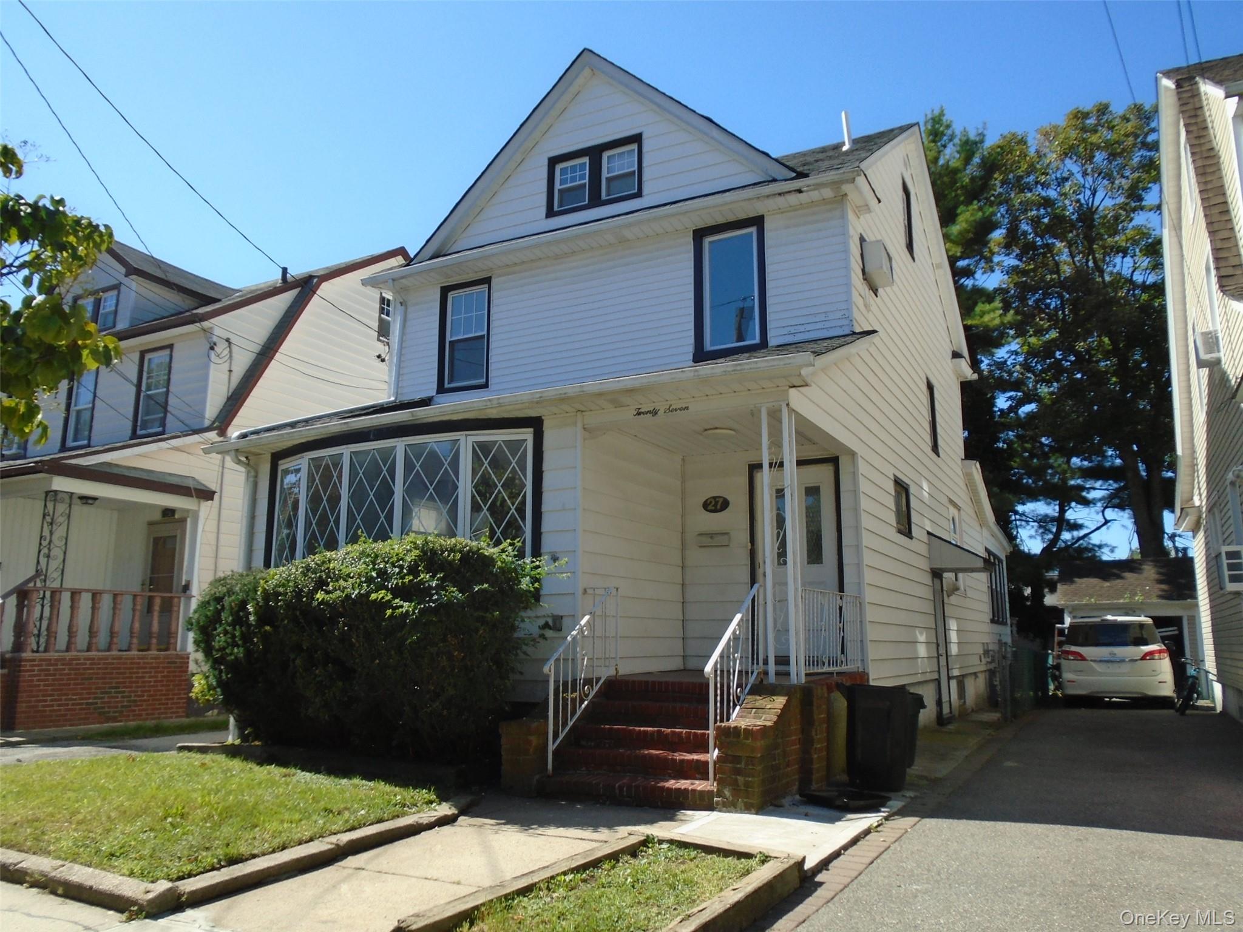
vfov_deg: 53.1
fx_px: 934
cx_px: 622
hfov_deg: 67.3
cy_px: 466
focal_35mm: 26
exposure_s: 1/640
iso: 100
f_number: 3.2
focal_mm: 4.6
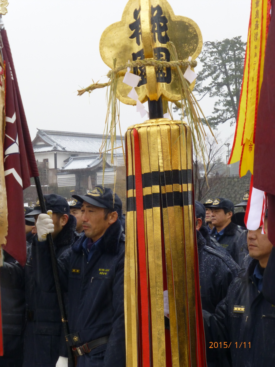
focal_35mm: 109
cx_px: 138
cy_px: 184
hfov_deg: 13.6
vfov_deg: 18.0
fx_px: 1155
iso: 250
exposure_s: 1/80
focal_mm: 19.4
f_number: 5.3
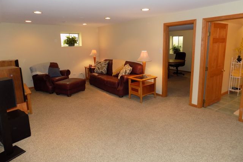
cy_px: 76
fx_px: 162
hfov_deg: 73.8
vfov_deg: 53.1
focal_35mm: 24
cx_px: 122
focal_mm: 4
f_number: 3.1
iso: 250
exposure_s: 1/30
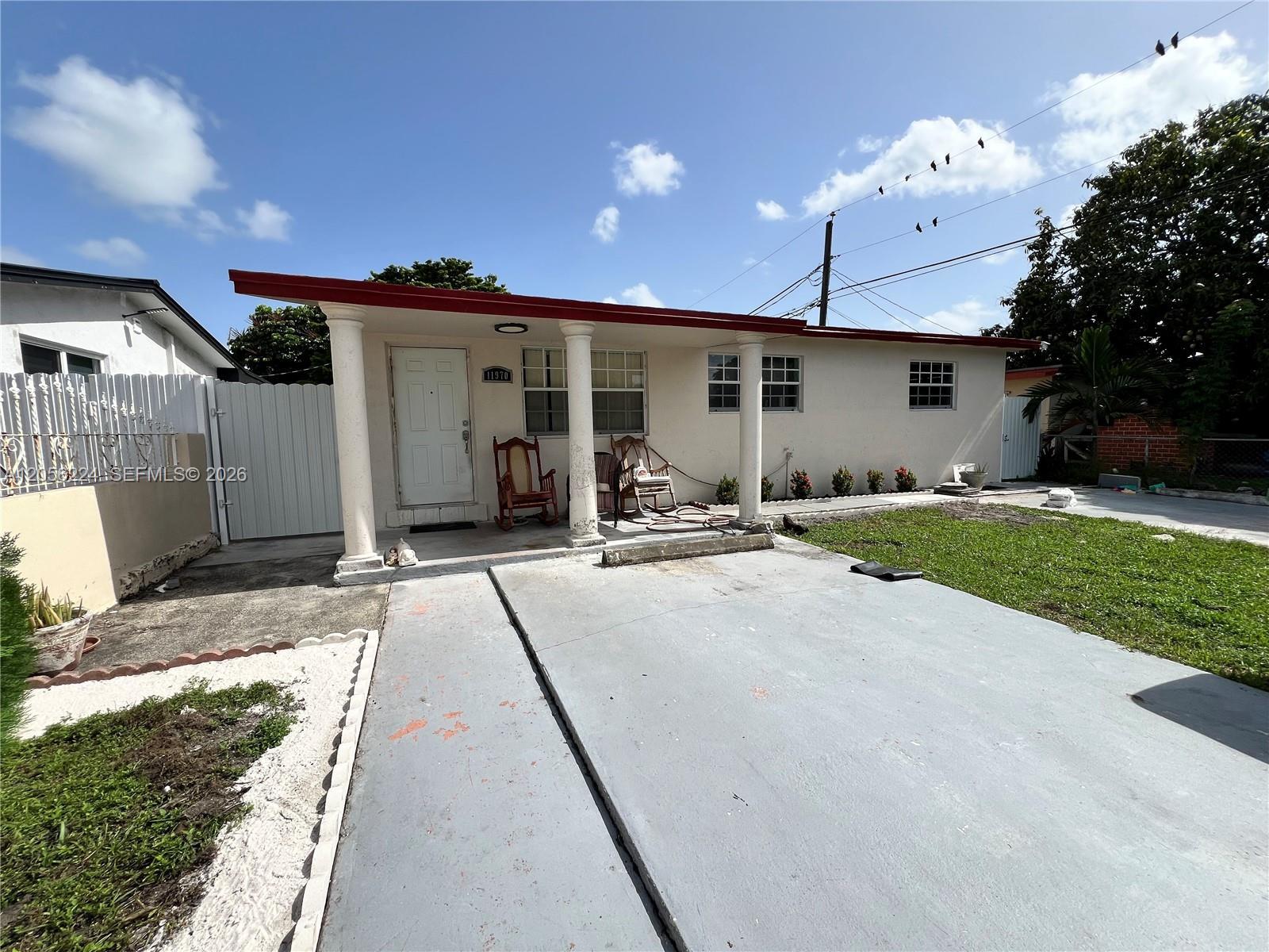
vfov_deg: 89.9
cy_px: 476
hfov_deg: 106.2
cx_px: 634
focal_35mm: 13
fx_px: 477
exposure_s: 1/1876
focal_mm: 1.57
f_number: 1.8
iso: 32
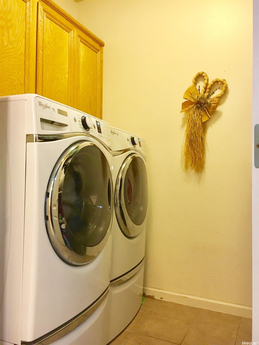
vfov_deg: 61.7
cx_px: 130
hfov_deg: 48.2
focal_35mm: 29
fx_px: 289
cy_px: 172
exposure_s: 1/30
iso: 200
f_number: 2.2
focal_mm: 4.15
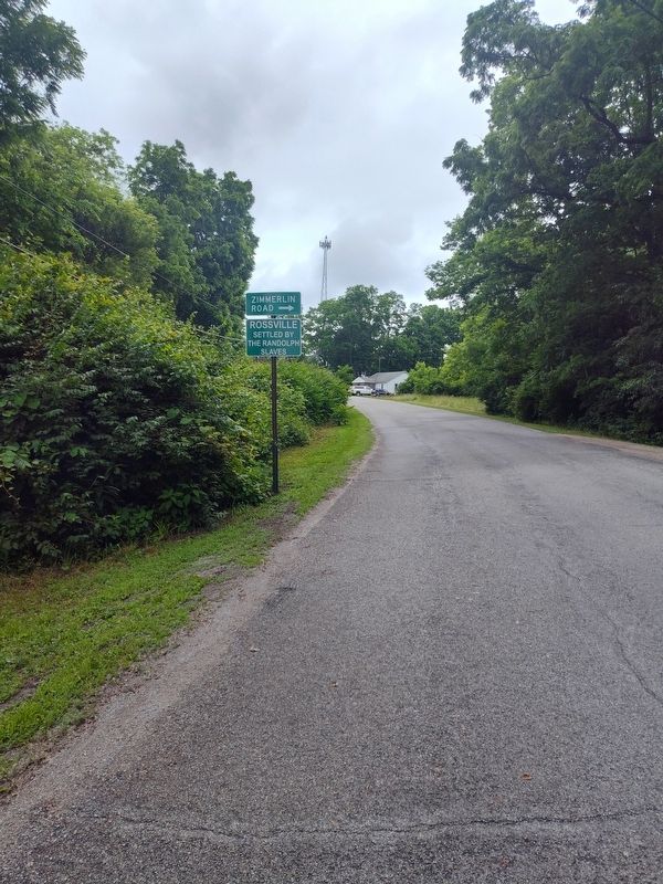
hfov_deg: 58.9
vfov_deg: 73.9
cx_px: 332
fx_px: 587
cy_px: 442
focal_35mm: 23
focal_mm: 5.56
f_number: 1.8
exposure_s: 1/1282
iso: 100
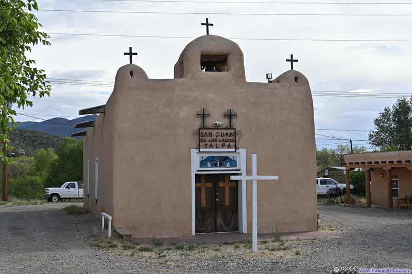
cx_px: 206
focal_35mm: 47
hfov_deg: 41.9
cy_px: 137
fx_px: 538
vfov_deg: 28.6
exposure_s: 1/400
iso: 64
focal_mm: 47
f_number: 5.6
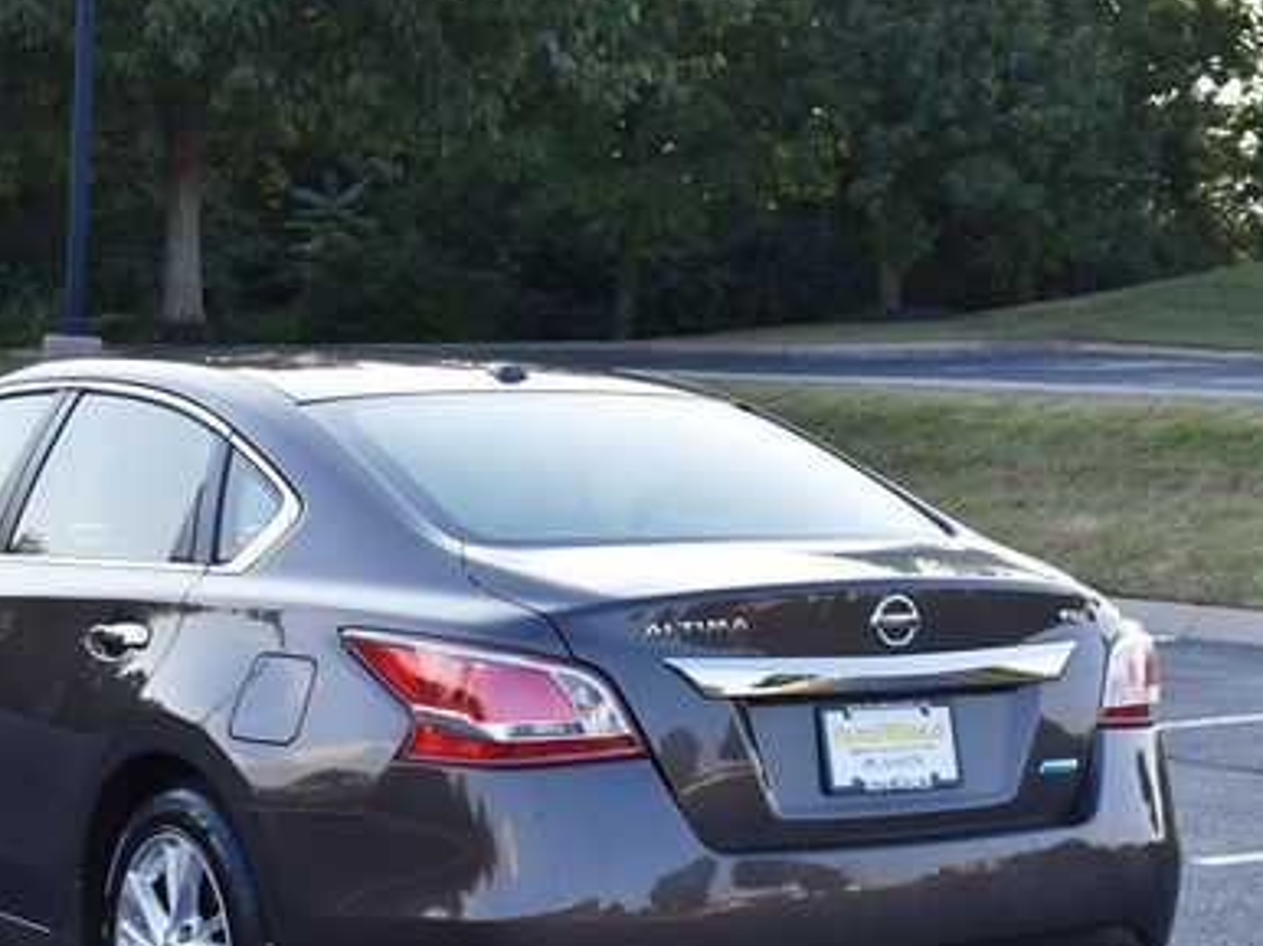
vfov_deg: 16.2
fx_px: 3318
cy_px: 568
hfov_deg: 21.5
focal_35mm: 91
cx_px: 573
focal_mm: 38
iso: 200
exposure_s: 1/250
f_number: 5.6
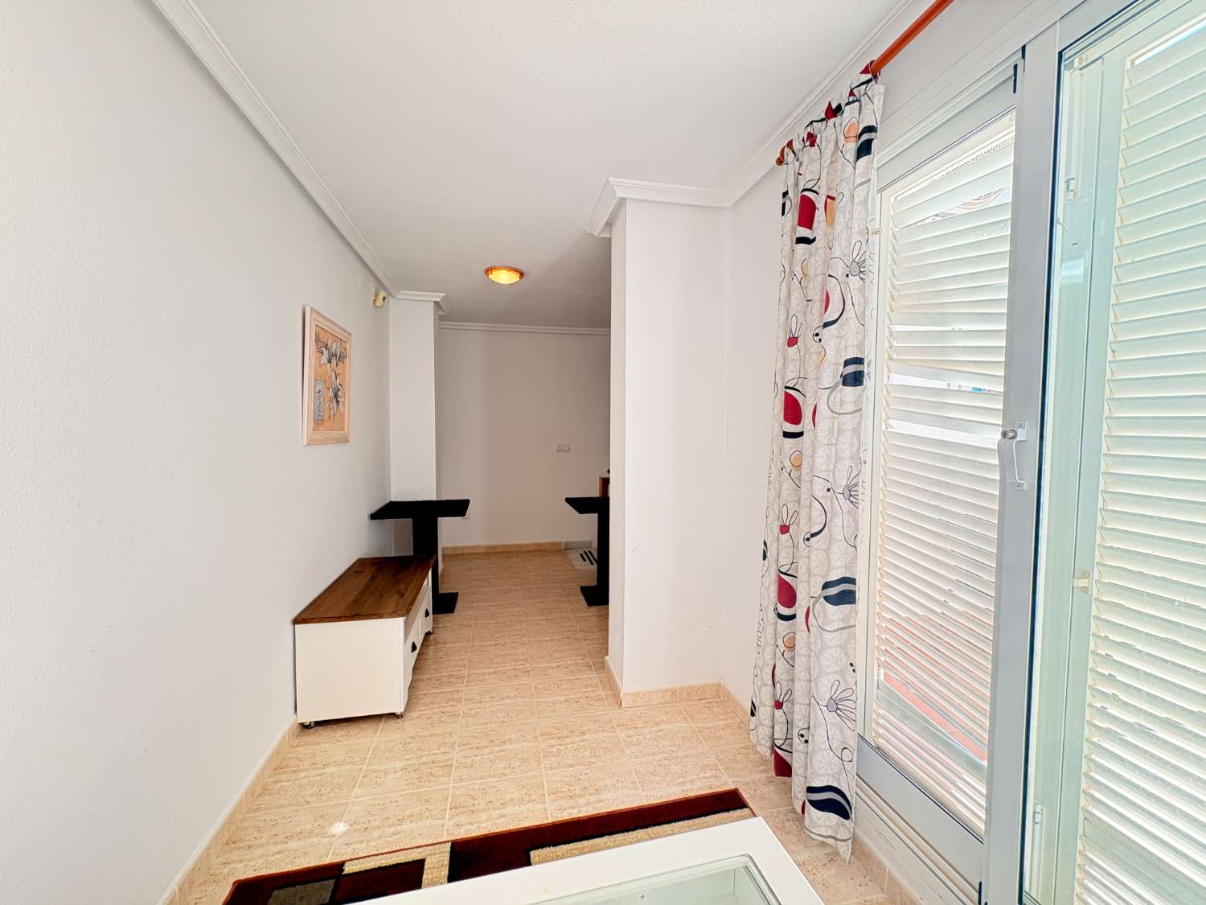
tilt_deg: -2.0
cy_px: 452
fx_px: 488
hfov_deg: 102.1
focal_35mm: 14
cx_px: 603
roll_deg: +0.7
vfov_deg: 85.7
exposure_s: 1/107
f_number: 2.2
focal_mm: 2.22
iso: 125
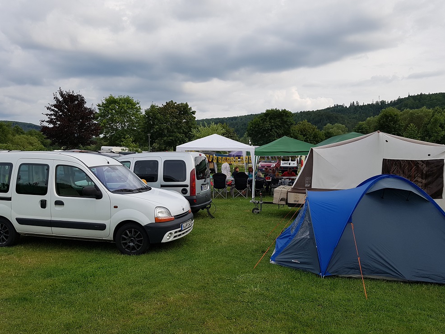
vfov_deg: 51.4
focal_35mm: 27
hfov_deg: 65.3
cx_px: 227
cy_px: 162
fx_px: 347
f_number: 1.7
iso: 50
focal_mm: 4.2
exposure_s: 1/1392
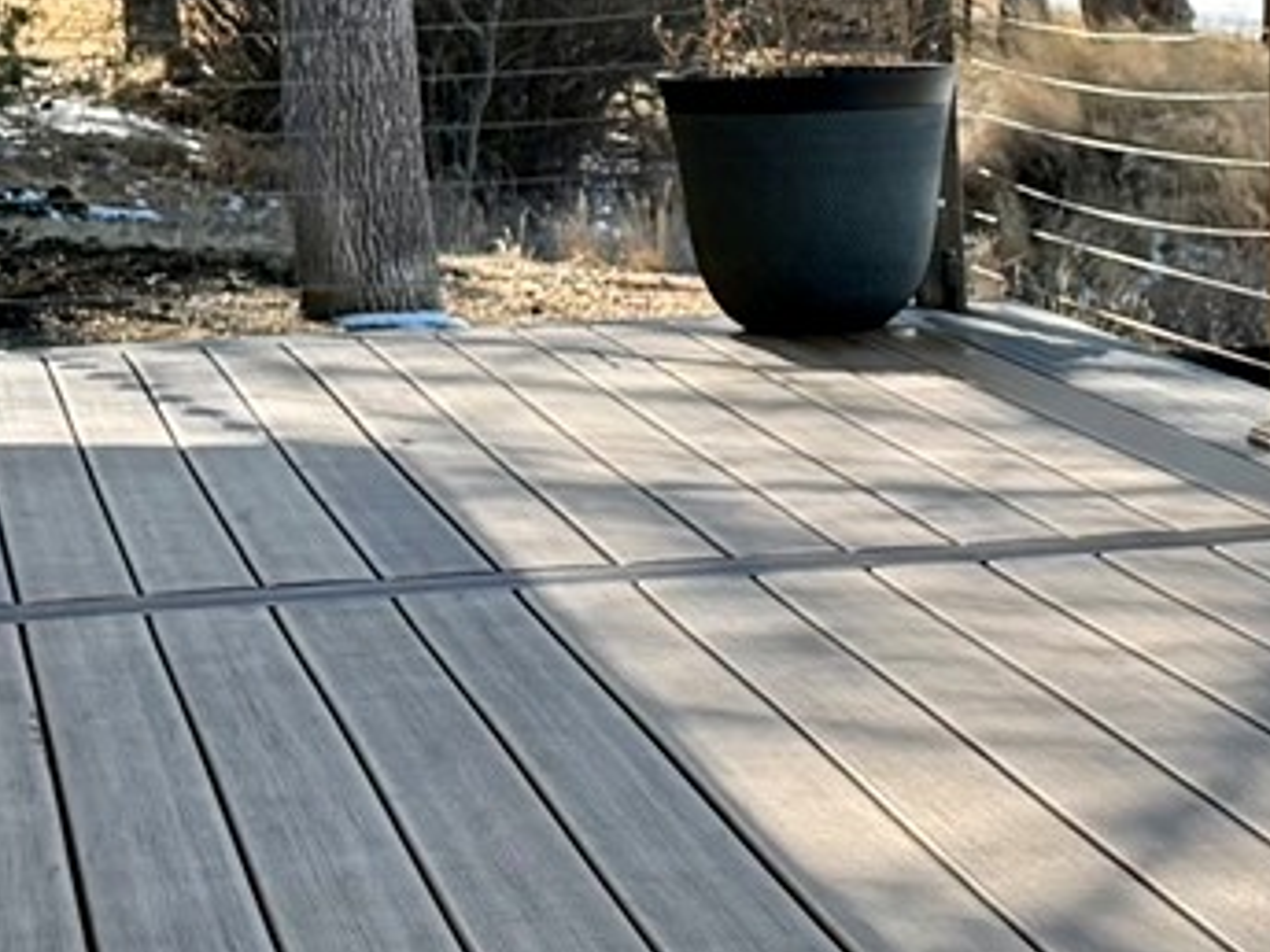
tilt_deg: -1.6
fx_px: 5246
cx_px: 1137
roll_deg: +1.8
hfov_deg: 13.7
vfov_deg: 10.3
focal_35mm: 143
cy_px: -15
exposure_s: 1/1727
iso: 100
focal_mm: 6.76
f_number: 1.78
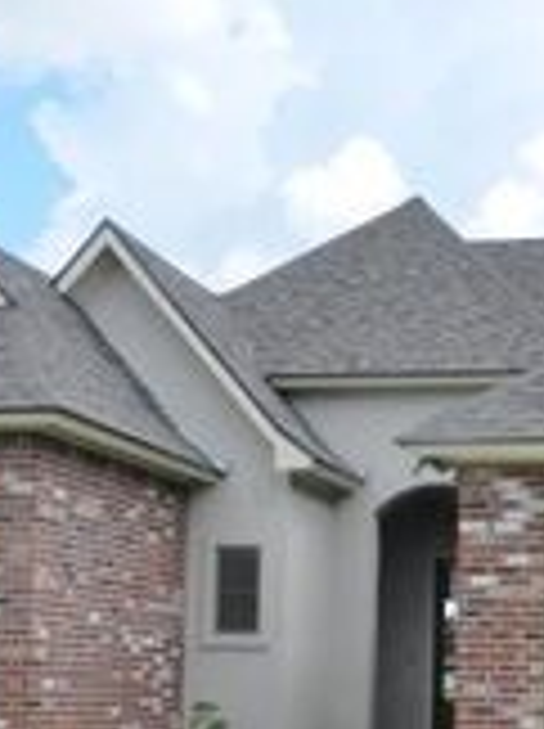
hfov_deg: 20.3
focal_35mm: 71
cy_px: 574
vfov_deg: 27.0
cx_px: 481
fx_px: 1492
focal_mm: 4
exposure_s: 1/1000
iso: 160
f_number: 4
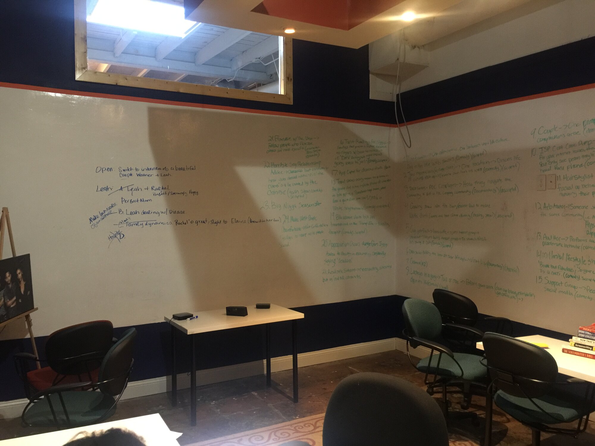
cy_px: 223
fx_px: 498
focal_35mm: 29
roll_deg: +0.7
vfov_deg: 48.2
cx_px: 298
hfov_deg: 61.7
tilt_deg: -2.1
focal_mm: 4.15
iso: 125
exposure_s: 1/4
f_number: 2.2
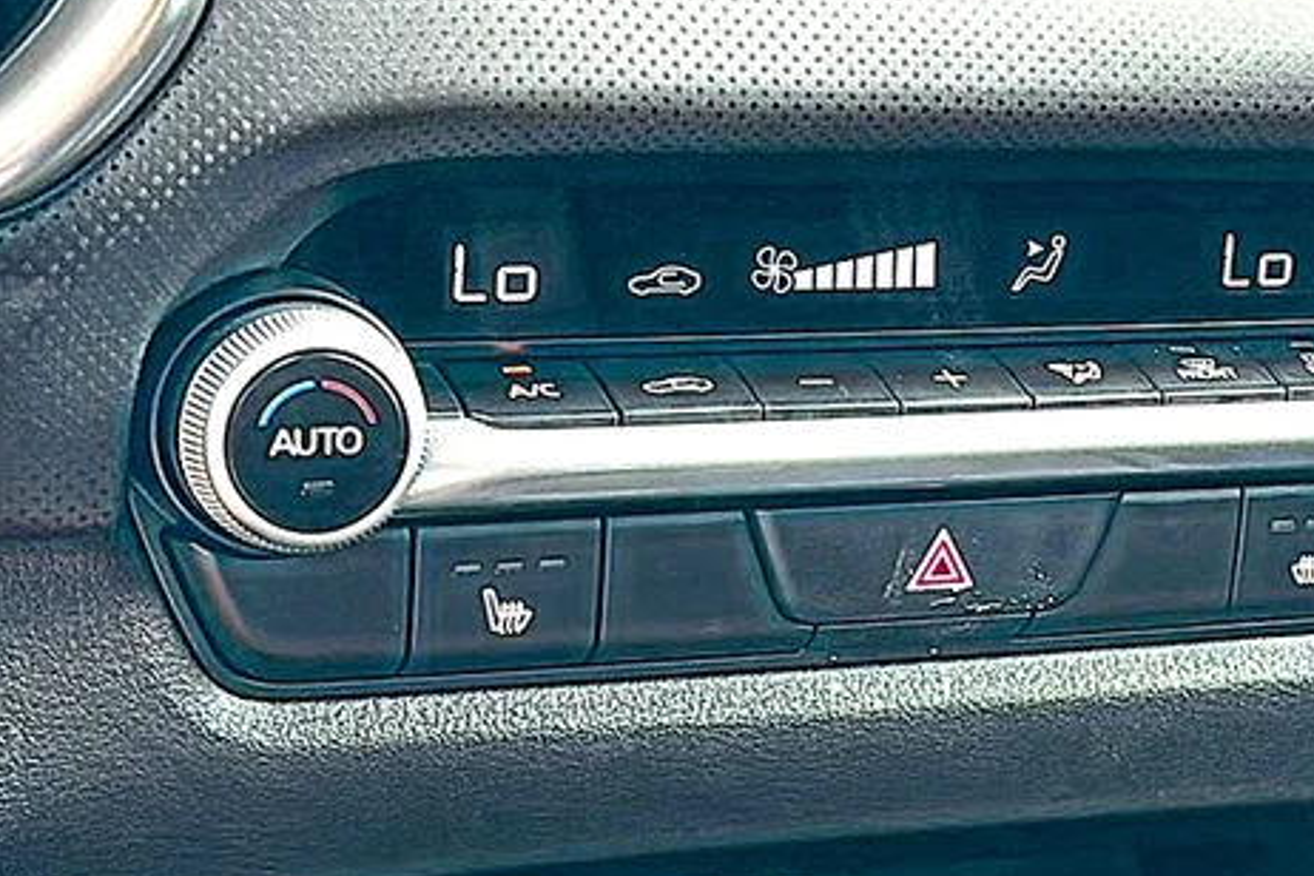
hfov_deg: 27.1
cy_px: 408
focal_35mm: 74
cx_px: 899
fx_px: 2701
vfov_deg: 18.4
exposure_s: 1/90
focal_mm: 6.86
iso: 64
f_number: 1.78
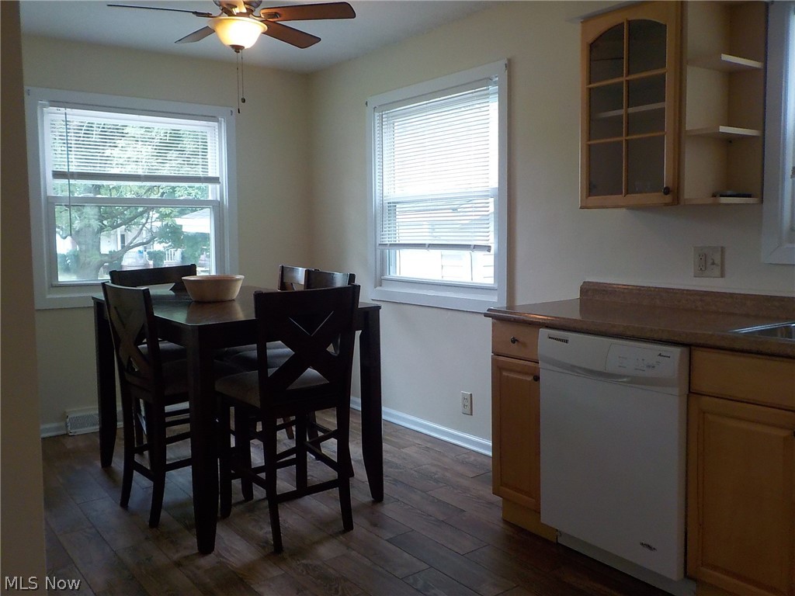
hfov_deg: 60.0
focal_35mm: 30
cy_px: 298
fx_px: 689
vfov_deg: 46.8
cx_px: 398
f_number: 3.3
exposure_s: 1/30
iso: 250
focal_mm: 4.1
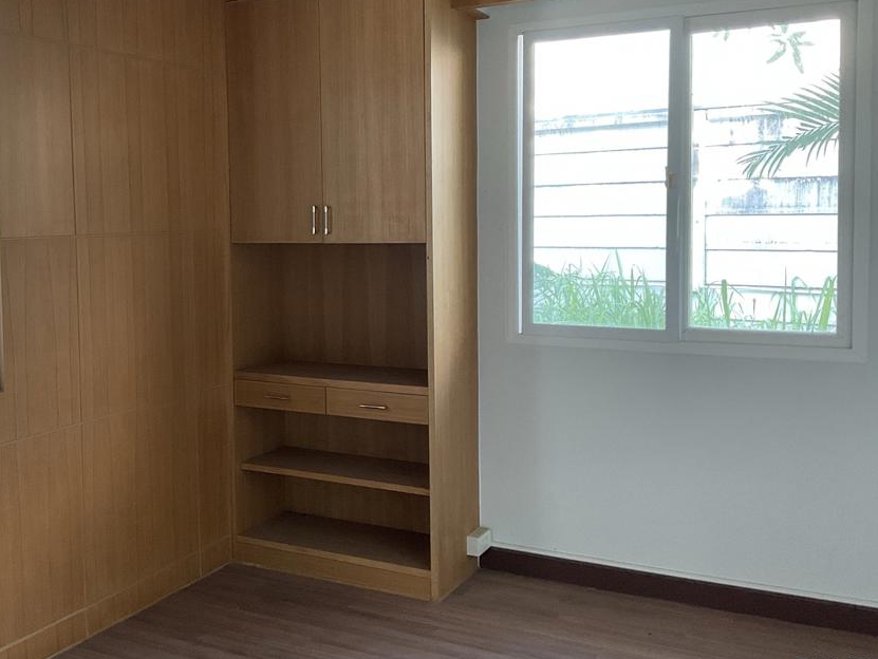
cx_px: 328
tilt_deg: -3.4
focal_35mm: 40
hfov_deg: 46.4
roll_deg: +0.8
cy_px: 279
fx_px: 1015
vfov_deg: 35.9
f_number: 1.8
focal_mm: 3
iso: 64
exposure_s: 1/60
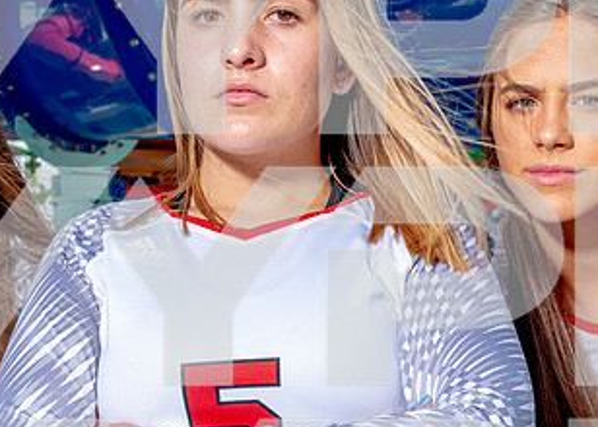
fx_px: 1579
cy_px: 288
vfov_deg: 15.4
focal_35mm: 93
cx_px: 250
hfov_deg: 21.4
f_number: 9.5
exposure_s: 1/125
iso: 100
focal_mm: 41
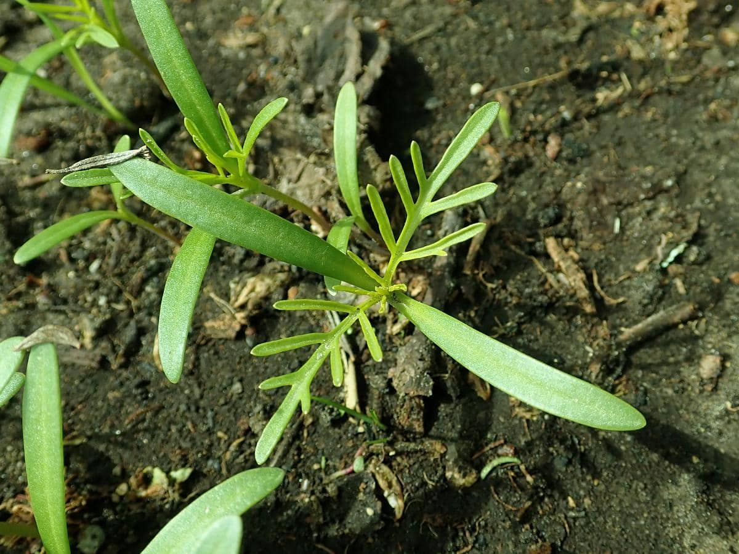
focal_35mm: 32
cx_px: 370
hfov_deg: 56.8
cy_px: 277
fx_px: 683
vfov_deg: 44.2
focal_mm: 5.87
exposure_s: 1/400
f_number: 3.2
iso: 100
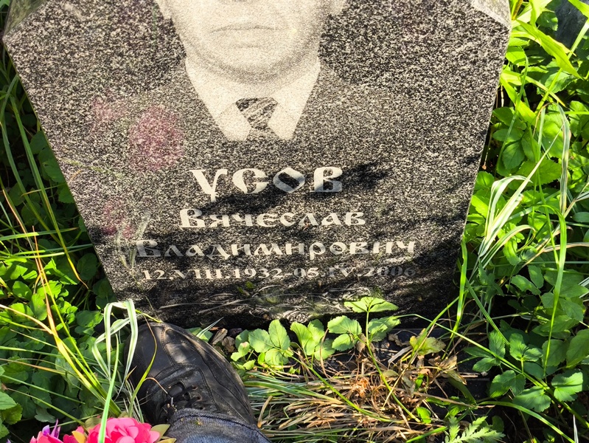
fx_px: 851
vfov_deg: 29.1
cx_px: 294
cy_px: 222
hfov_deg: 38.2
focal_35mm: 50
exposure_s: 1/237
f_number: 1.7
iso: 50
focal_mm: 4.71
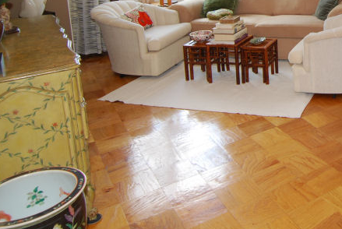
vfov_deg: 29.6
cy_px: -5
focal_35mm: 42
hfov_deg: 41.4
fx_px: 400
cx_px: 327
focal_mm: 12
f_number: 4
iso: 200
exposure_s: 1/60
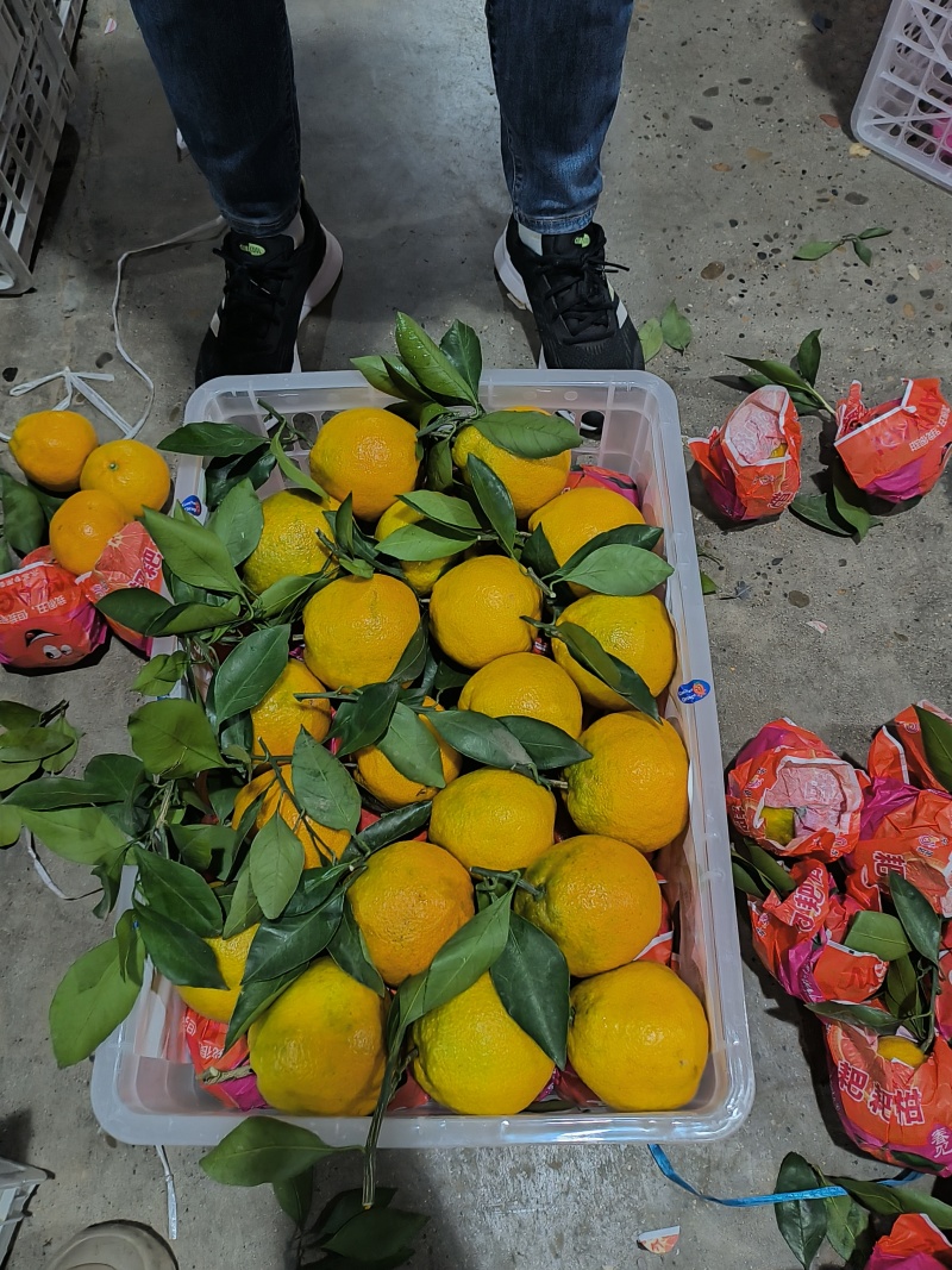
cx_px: 476
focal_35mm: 27
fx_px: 990
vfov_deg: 65.3
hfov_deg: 51.3
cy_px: 635
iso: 4349
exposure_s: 1/60
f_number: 1.9
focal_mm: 5.52
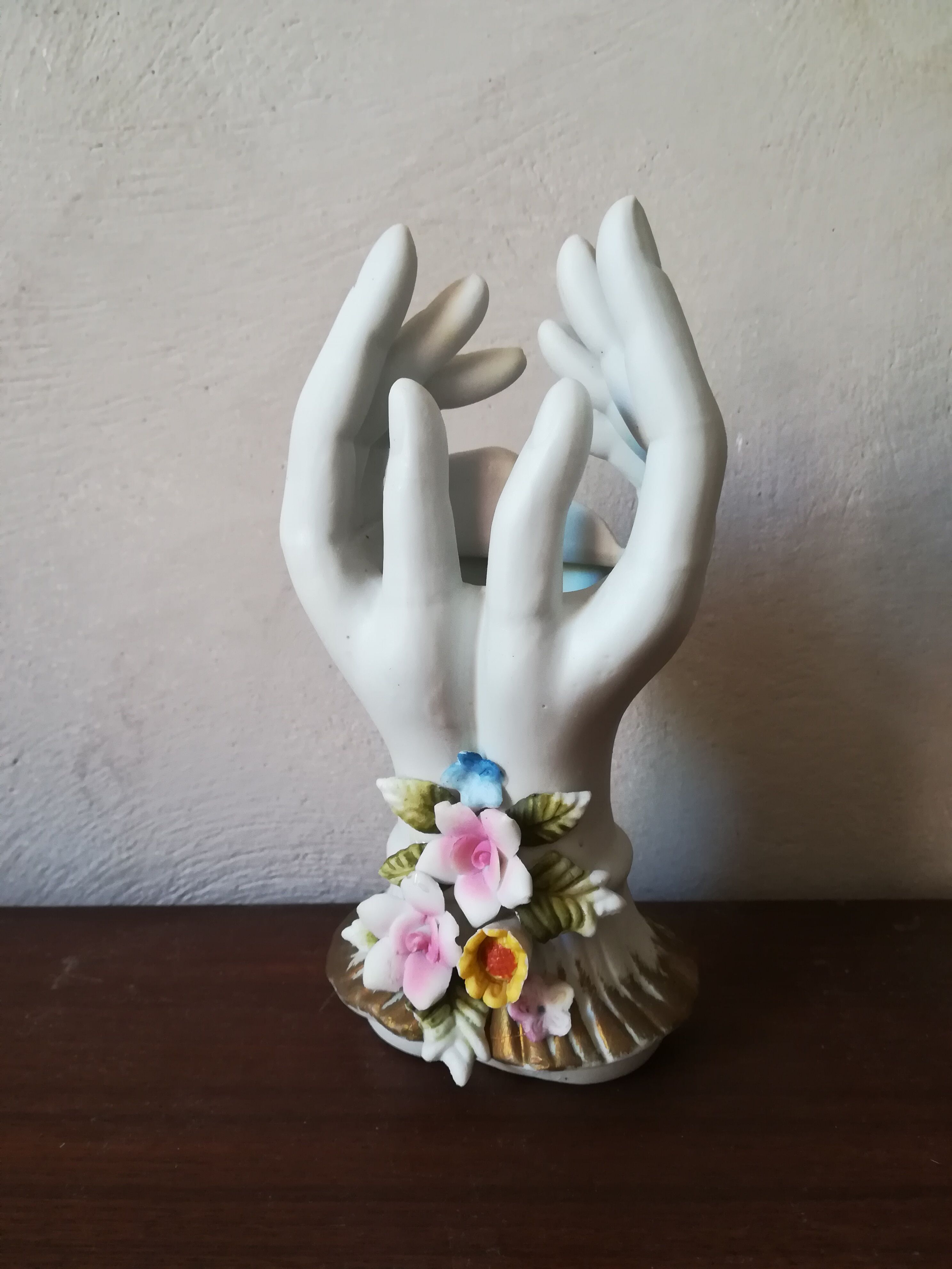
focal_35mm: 26
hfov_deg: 53.1
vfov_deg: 67.3
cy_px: 634
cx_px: 476
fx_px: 953
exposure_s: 1/25
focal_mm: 3.83
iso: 320
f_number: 2.2
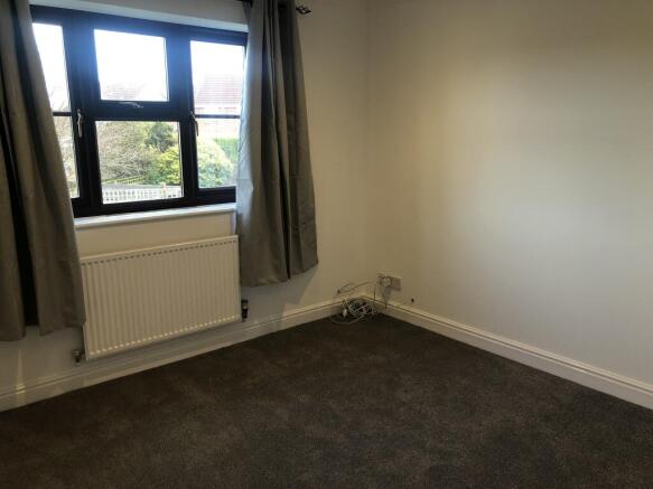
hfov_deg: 63.5
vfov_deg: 49.7
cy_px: 244
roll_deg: +0.4
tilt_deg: -12.3
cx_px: 326
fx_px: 528
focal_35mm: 28
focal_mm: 3.99
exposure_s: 1/33
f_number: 1.8
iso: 32
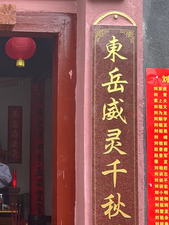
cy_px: 117
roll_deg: -2.2
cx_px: -35
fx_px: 469
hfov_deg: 19.3
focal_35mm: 72
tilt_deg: +5.8
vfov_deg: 27.0
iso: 80
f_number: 1.78
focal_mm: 6.86
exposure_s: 1/829
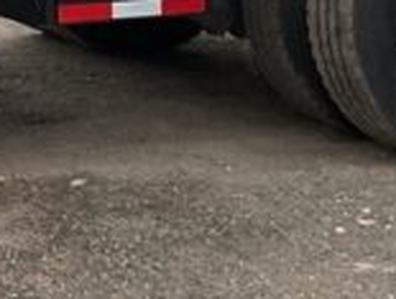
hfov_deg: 9.6
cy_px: -276
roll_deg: -2.0
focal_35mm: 191
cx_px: -404
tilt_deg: -3.7
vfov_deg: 7.5
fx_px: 2190
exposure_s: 1/239
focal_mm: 3
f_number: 1.8
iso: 16
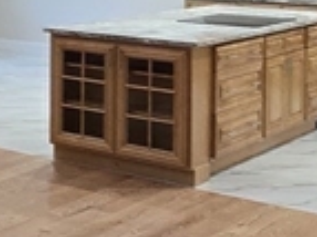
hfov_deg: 16.6
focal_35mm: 93
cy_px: -100
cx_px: -297
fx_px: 851
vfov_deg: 14.9
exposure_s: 1/60
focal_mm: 2.2
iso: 250
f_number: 2.2
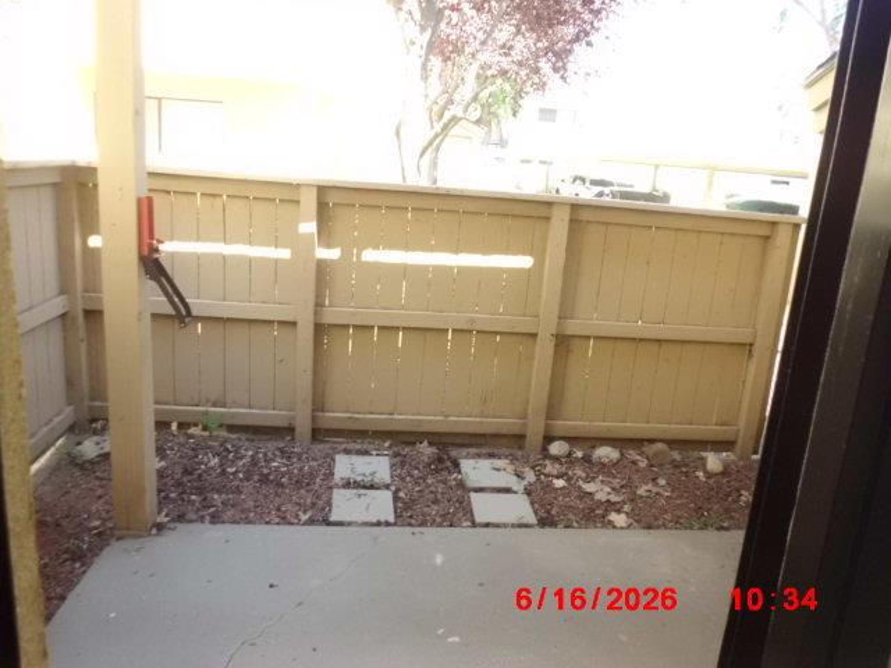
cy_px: 334
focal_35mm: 26
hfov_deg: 67.3
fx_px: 669
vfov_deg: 53.1
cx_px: 446
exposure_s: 1/125
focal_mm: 4.6
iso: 400
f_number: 3.2
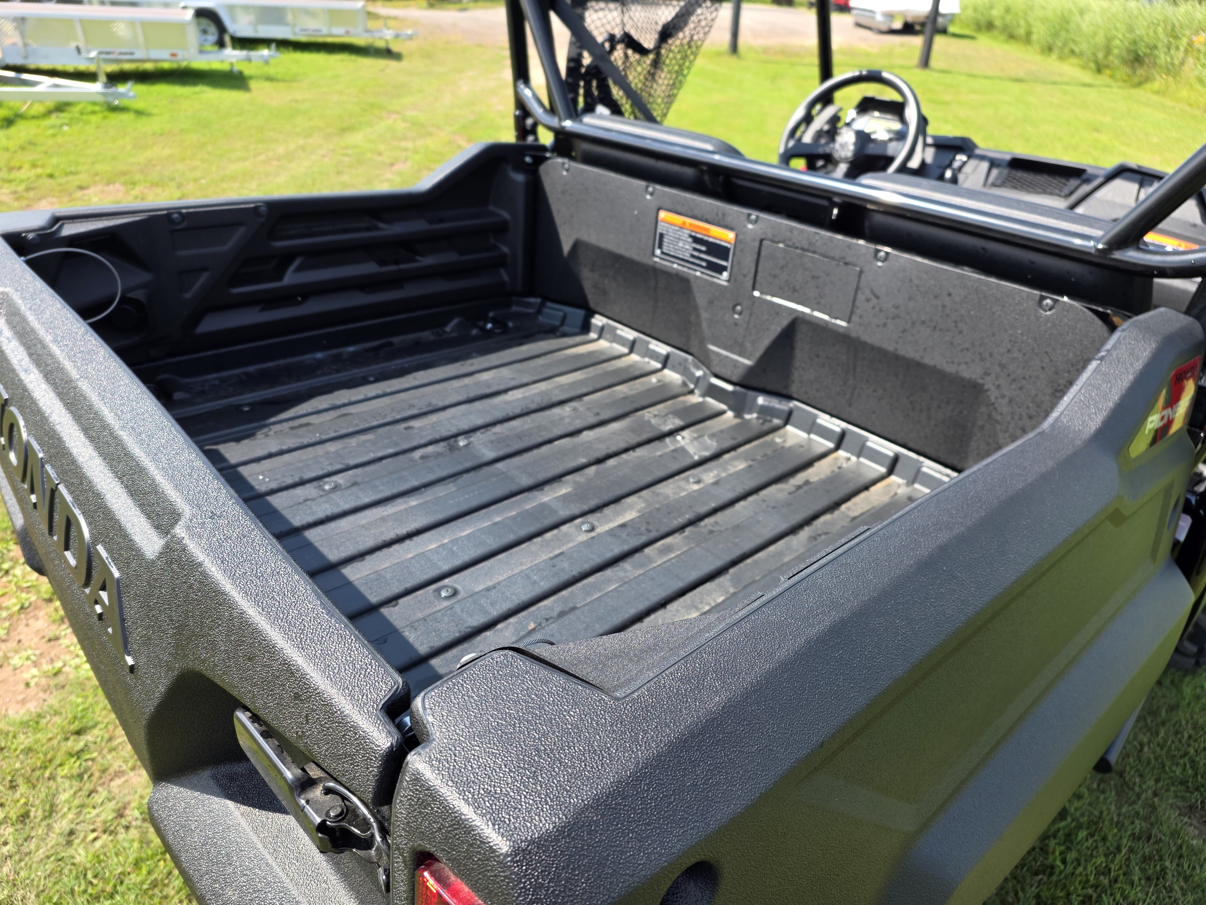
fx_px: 801
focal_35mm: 23
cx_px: 603
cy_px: 452
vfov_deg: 58.9
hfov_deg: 73.9
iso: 80
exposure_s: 1/1580
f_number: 1.7
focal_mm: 6.3
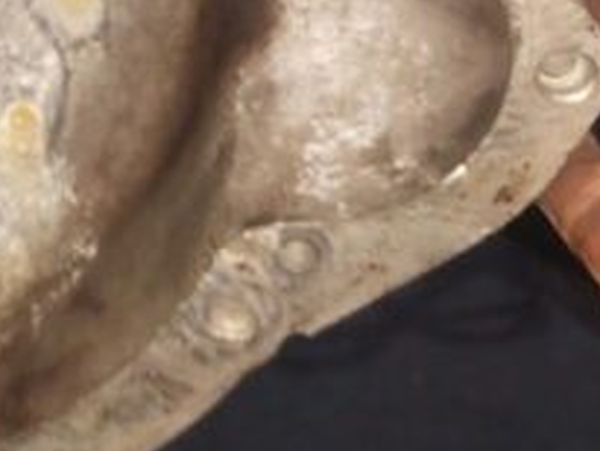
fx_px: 1266
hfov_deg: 23.9
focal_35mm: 73
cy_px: -100
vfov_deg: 19.0
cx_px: -146
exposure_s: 1/50
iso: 200
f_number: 1.8
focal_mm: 5.23
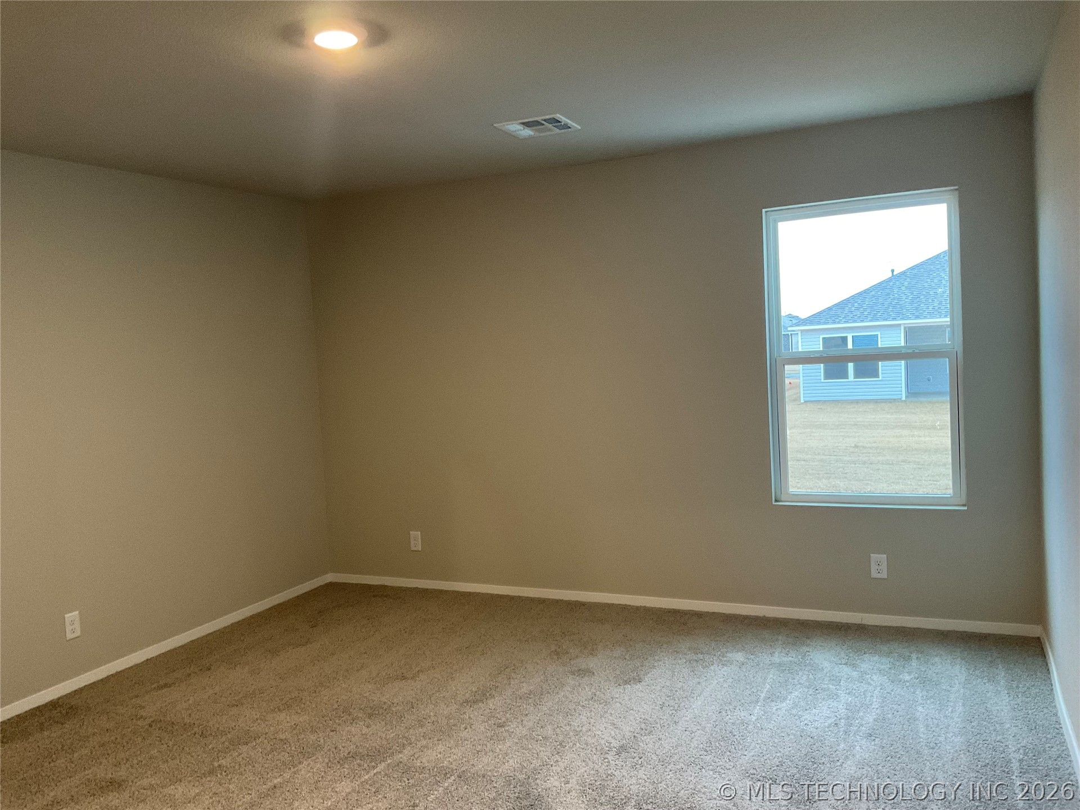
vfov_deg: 48.2
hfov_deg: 61.7
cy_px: 405
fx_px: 905
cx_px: 540
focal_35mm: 29
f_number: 1.8
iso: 200
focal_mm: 3
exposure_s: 1/60
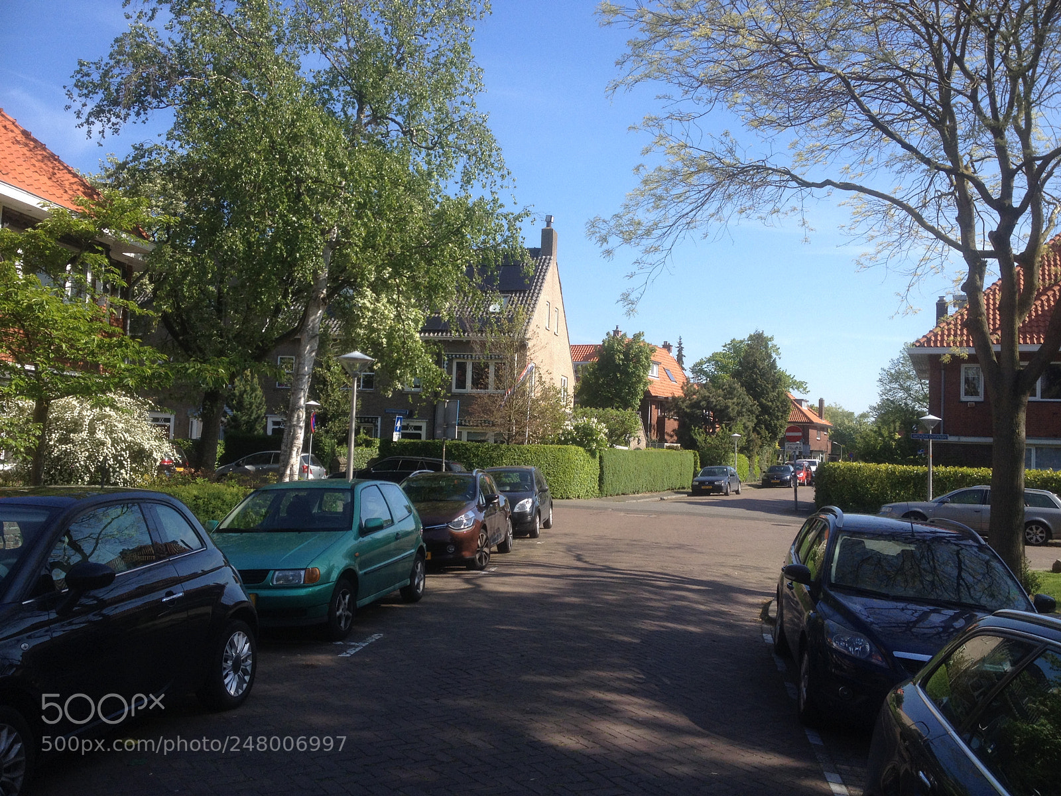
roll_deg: -2.8
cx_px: 530
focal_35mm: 35
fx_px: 1073
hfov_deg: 52.6
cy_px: 398
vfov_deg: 40.7
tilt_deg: +3.9
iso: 50
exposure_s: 1/890
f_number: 2.4
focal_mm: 4.28
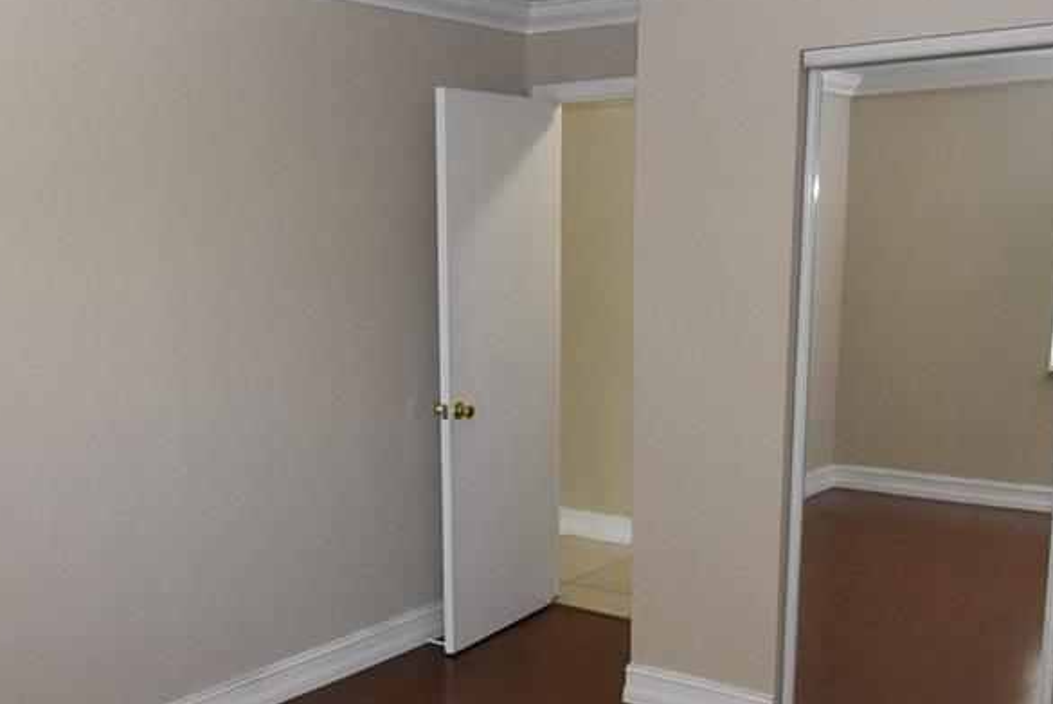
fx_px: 1200
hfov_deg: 47.0
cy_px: 460
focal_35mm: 41
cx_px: 403
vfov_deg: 32.5
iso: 1600
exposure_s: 1/60
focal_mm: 10
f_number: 8
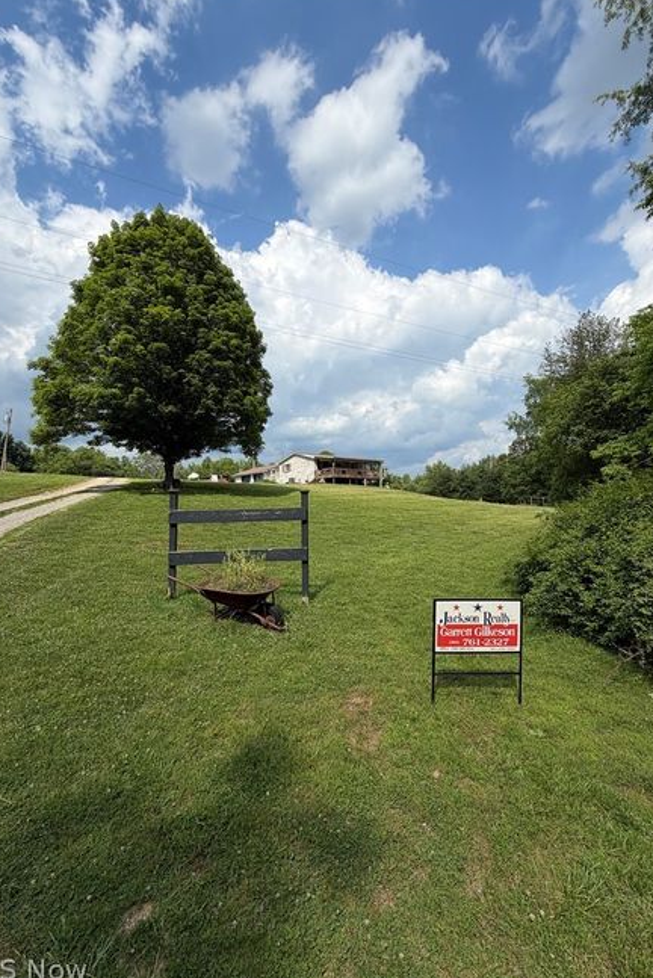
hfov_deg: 77.4
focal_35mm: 15
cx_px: 330
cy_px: 489
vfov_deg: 100.4
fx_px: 408
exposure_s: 1/1017
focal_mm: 2.22
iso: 20
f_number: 2.2
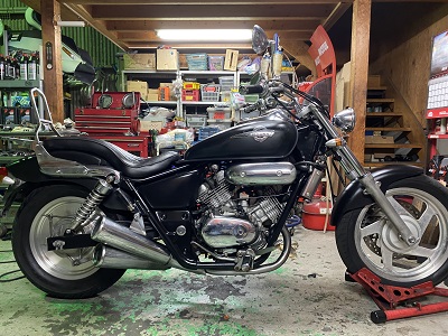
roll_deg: -1.2
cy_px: 168
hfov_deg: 67.3
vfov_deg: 53.1
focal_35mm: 26
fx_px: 336
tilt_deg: -6.0
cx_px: 224
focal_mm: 4.25
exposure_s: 1/40
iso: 320
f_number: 1.8
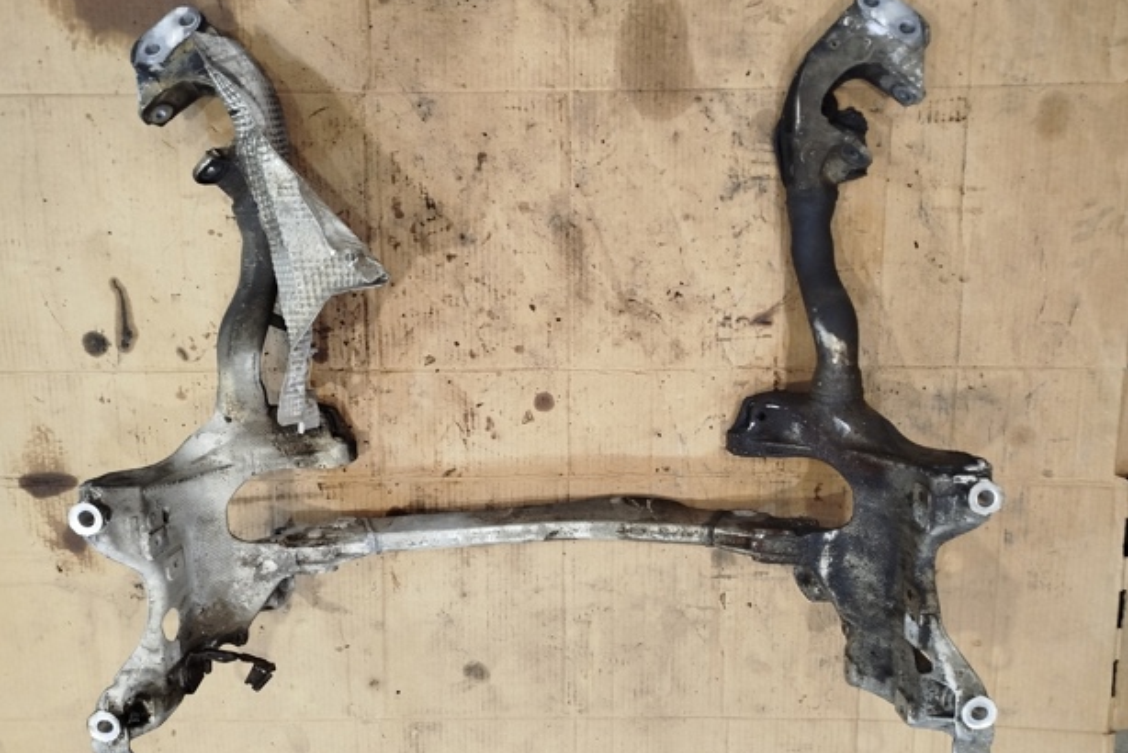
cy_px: 411
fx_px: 815
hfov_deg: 69.4
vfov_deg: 49.5
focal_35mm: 26
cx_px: 558
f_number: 1.7
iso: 640
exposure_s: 1/33
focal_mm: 5.31
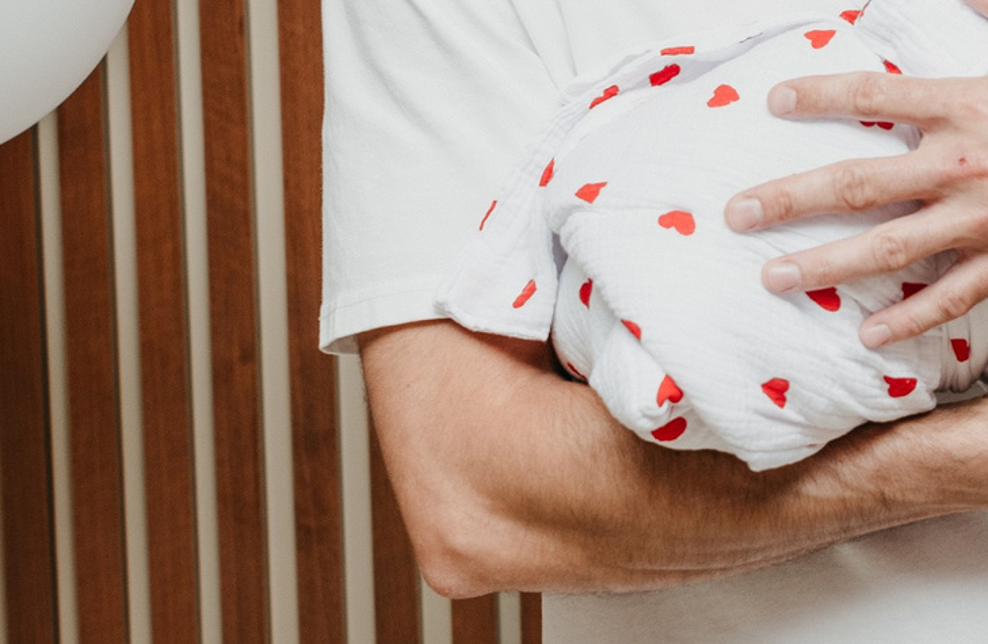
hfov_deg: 17.4
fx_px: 3161
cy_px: -164
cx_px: 991
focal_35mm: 116
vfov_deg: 11.4
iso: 200
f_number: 4
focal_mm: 32
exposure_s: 1/160
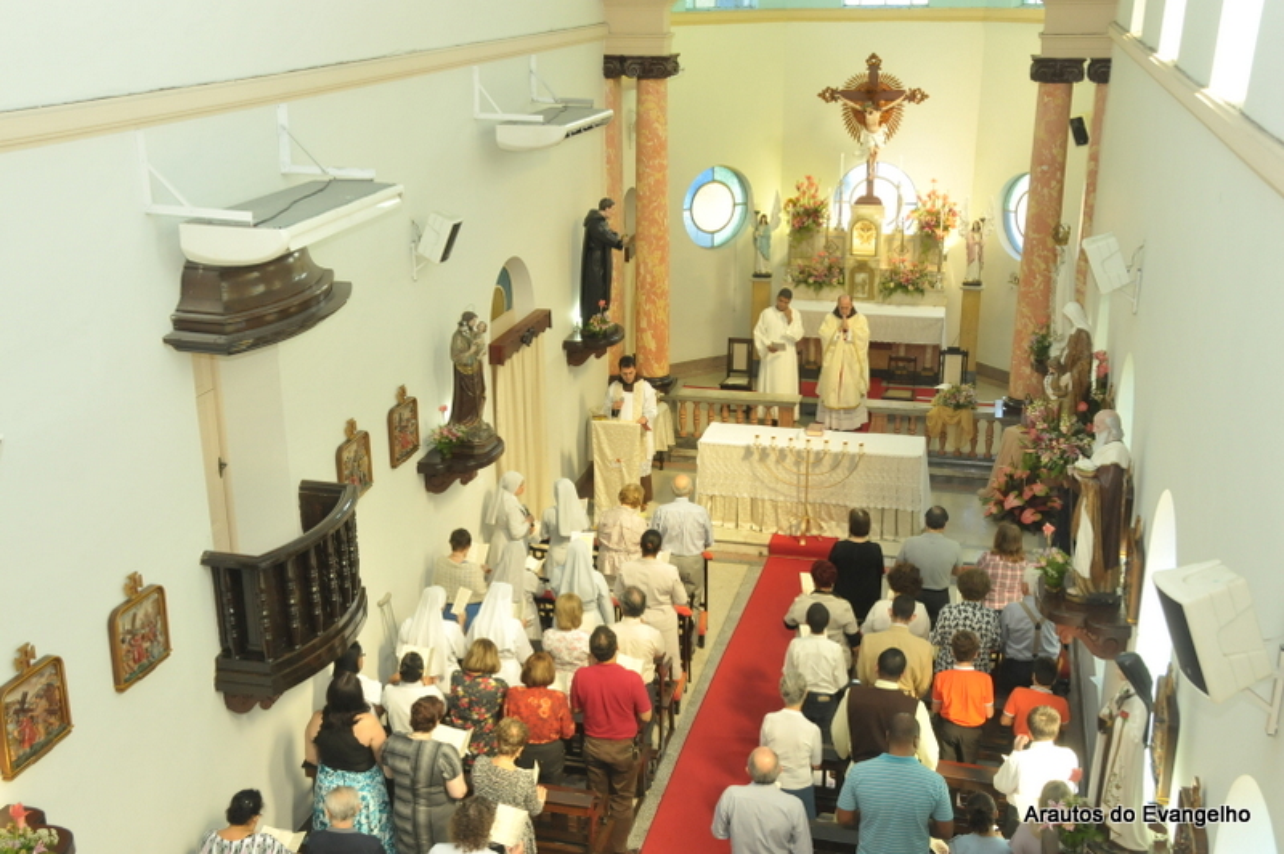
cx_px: 642
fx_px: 1390
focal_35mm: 39
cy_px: 427
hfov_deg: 49.6
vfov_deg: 34.2
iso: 1000
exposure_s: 1/60
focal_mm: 26
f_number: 7.1
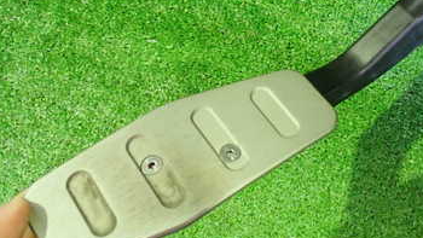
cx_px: 334
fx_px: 628
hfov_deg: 36.1
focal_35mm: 56
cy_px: 34
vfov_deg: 21.1
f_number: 2.3
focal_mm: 5.4
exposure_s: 1/25
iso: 800
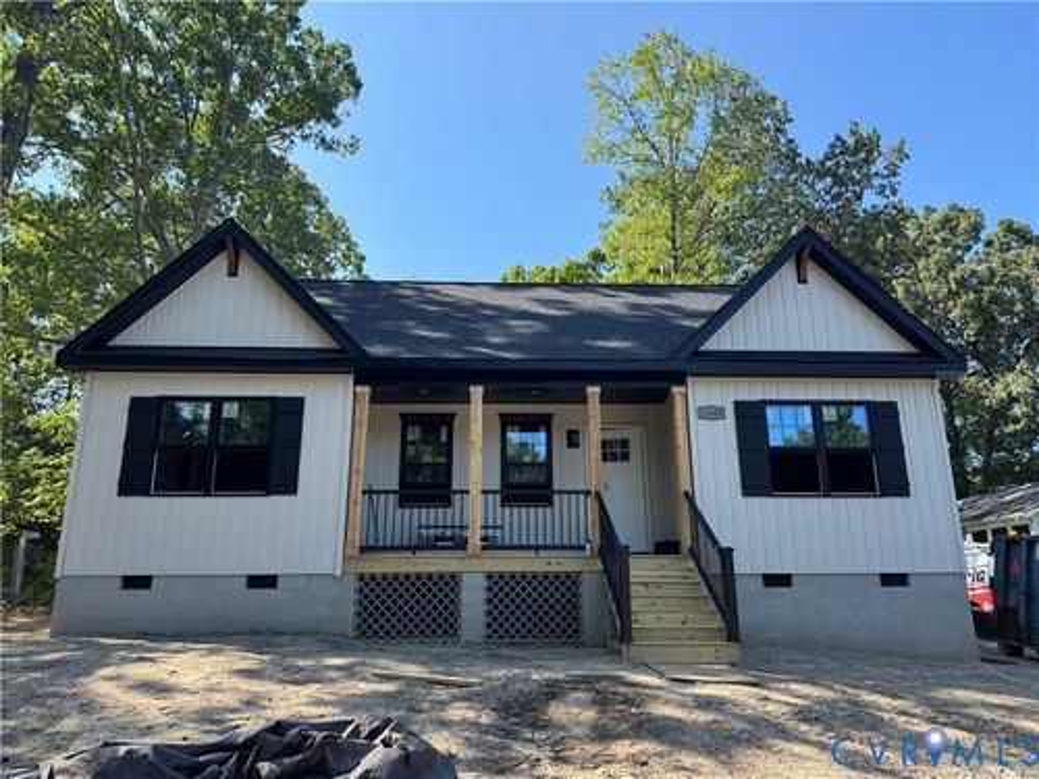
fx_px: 720
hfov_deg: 71.6
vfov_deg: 56.8
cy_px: 390
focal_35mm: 24
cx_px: 520
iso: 80
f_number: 1.78
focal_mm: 6.76
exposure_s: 1/1311
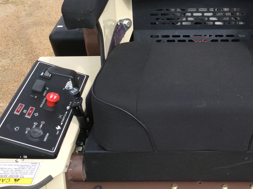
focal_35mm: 59
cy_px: 30
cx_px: 194
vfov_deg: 24.3
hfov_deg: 32.1
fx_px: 431
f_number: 2.4
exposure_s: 1/590
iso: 32
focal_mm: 3.3
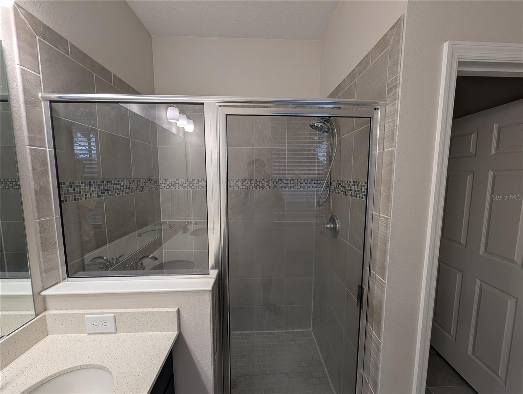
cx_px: 262
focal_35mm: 12
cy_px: 197
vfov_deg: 94.6
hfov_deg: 110.5
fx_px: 182
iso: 65
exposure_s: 1/120
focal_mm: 2.02
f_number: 1.7
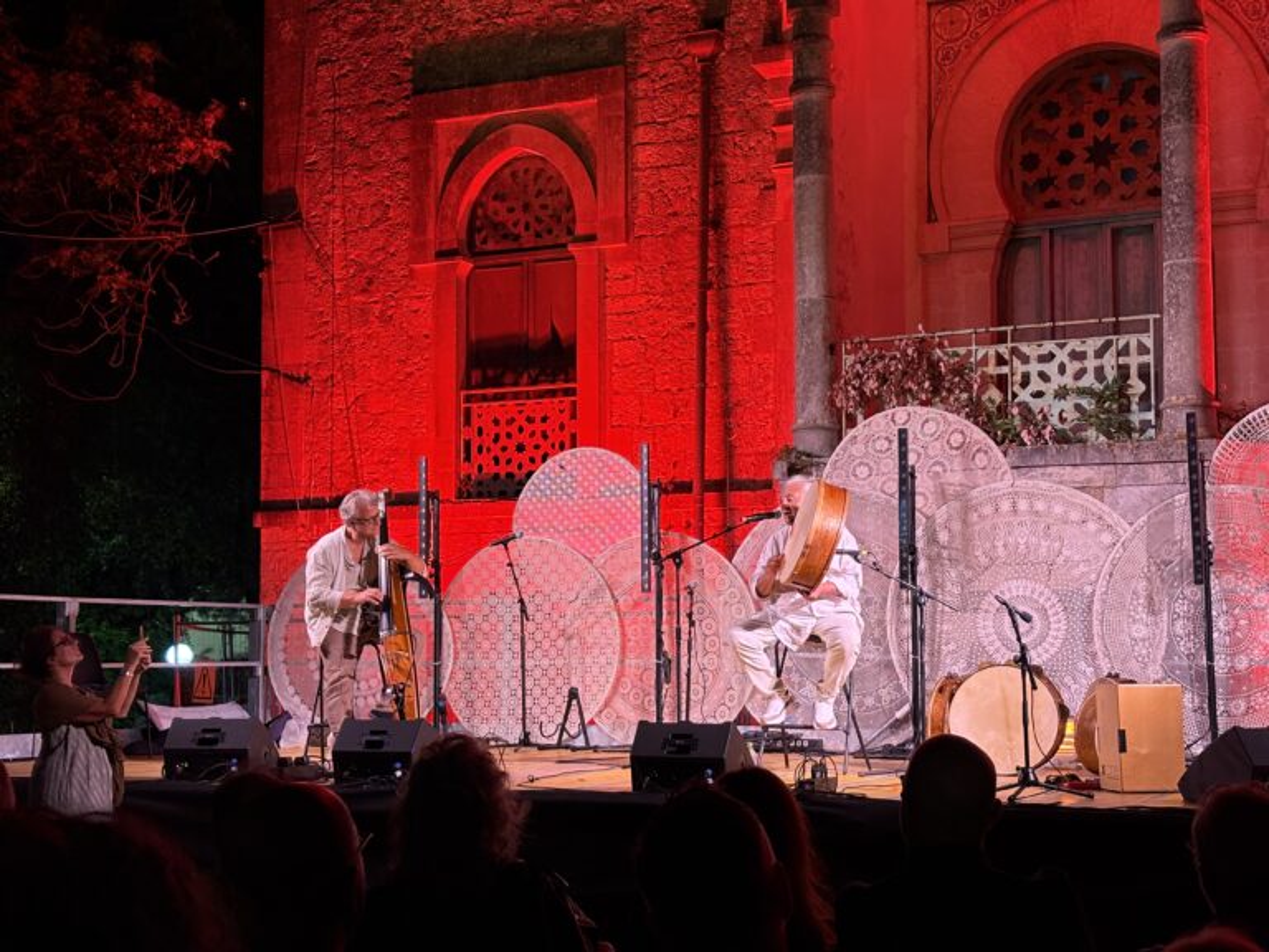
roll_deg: +0.6
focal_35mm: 52
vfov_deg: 28.0
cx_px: 634
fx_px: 1906
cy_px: 476
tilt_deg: +5.6
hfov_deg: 36.8
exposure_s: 1/40
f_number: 1.6
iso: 200
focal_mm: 5.96
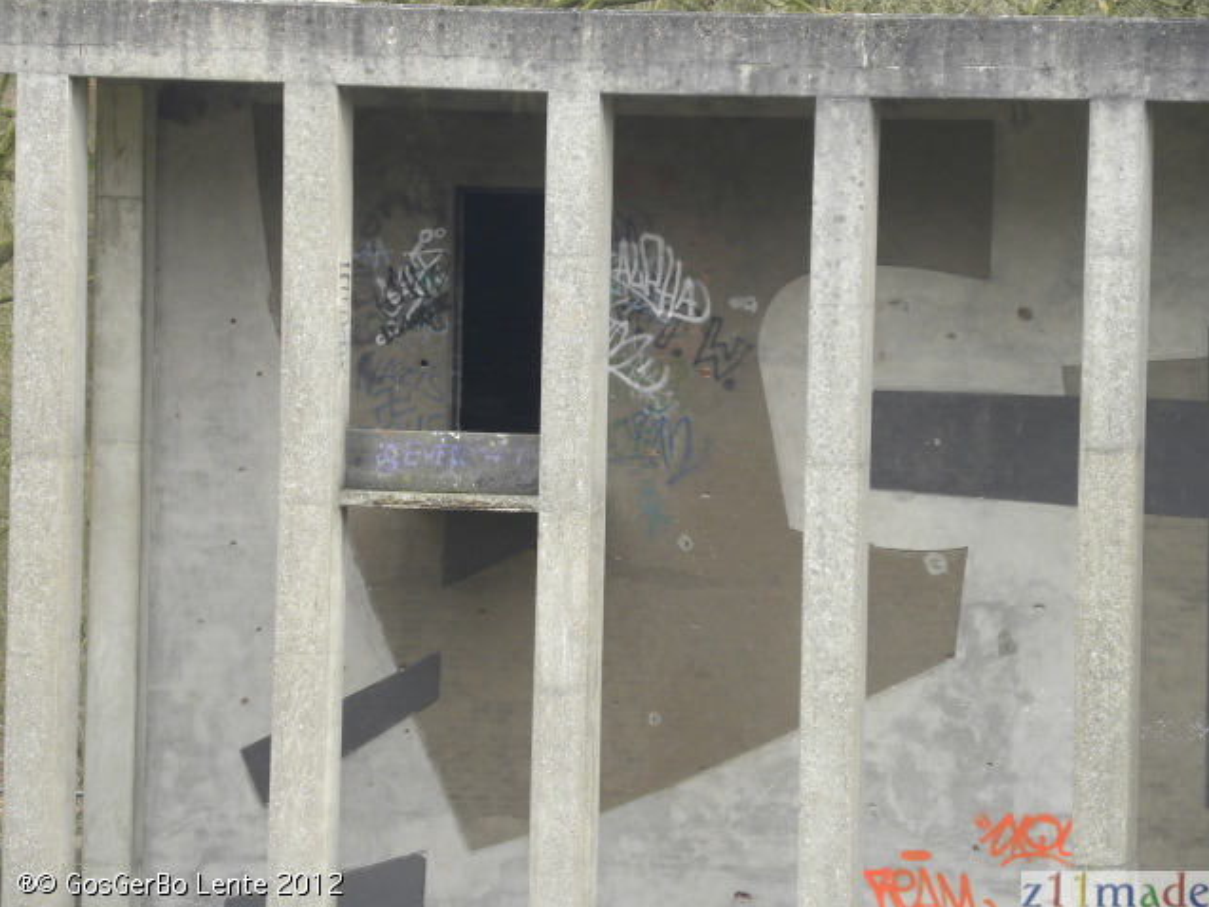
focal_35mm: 213
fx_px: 7441
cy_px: 454
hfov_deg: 9.3
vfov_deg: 7.0
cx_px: 604
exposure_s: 1/72.1
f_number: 4.5
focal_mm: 37.7
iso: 107
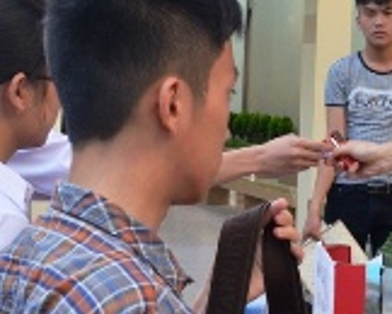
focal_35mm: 101
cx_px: 404
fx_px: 1173
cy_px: 57
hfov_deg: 18.4
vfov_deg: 15.2
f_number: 7.1
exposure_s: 1/200
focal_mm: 22
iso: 800
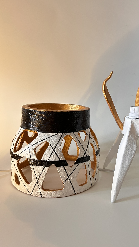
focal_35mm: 29
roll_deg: -2.0
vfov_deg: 66.1
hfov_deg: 39.7
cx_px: 94
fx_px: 190
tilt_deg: -9.6
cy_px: 125
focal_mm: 5.7
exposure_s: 1/40
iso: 400
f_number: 1.5
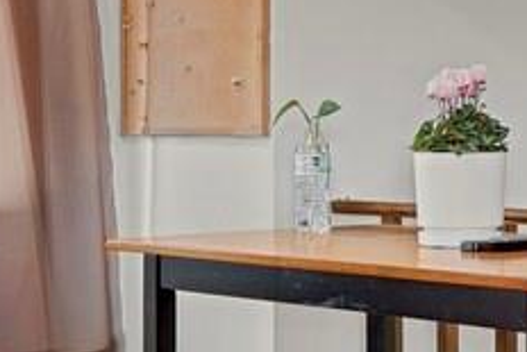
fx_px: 1714
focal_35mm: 117
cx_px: 558
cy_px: 109
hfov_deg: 17.0
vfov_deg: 11.7
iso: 250
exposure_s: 3
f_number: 8
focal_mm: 17
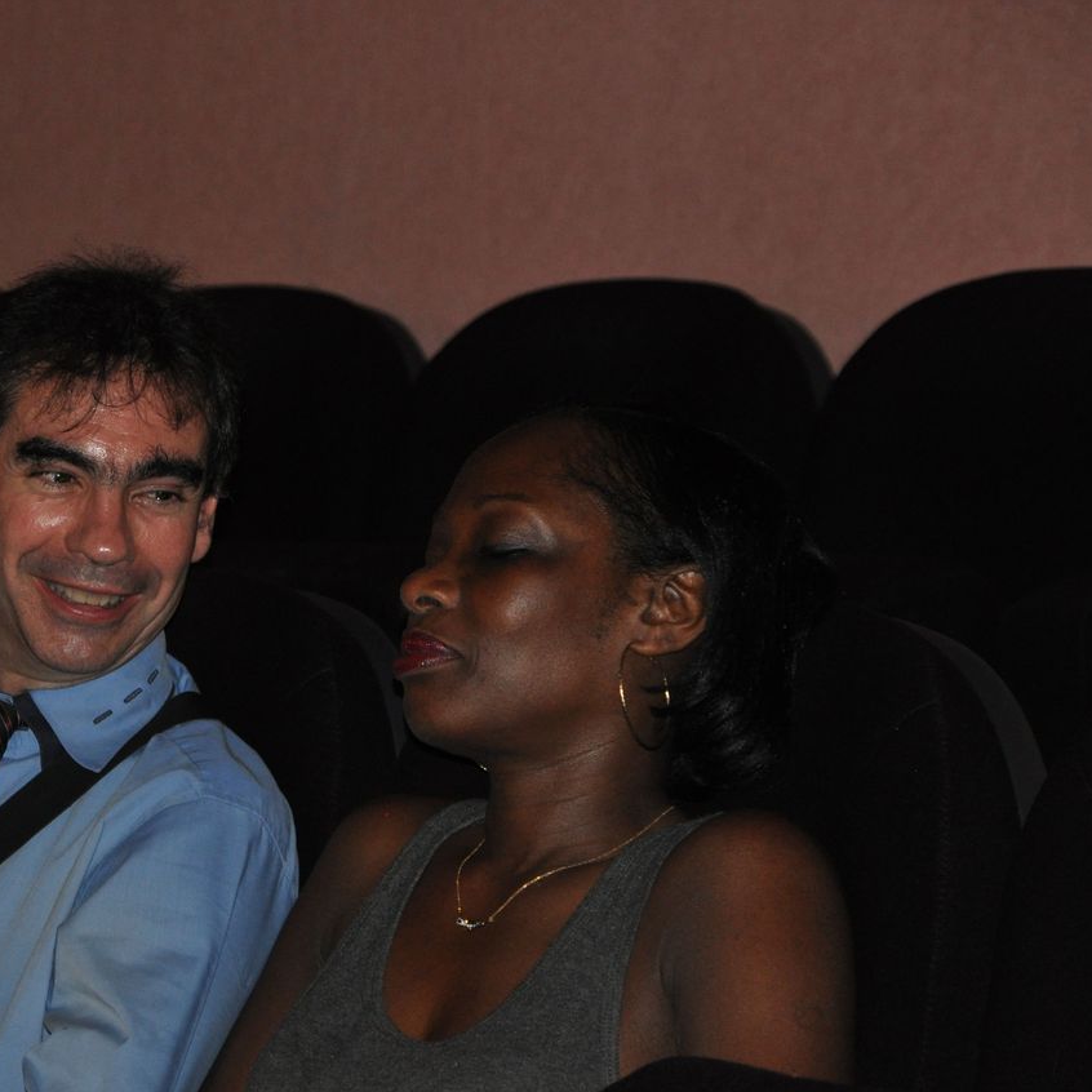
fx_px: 7566
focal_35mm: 212
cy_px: 547
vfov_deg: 8.3
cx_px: 361
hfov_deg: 8.2
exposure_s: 1/60
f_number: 5.3
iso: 800
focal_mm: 110
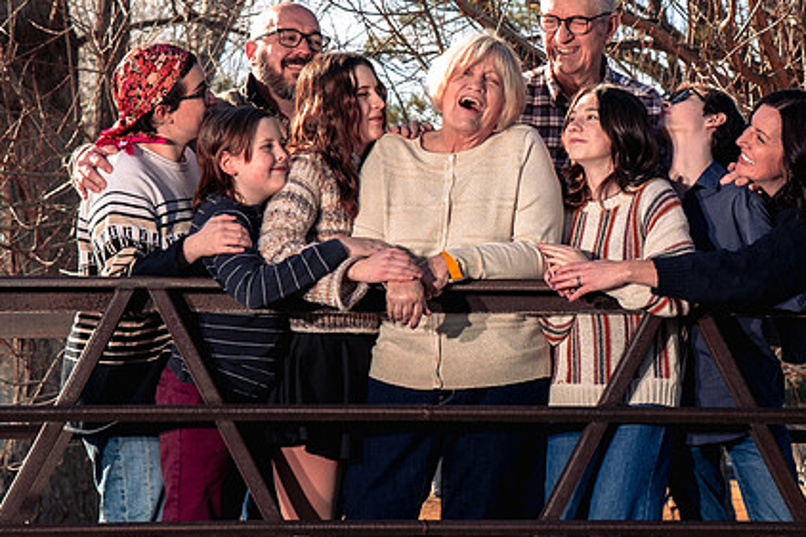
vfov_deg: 7.9
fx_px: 3872
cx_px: 557
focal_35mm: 173
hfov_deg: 11.9
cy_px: 232
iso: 200
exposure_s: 1/250
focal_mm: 85
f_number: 9
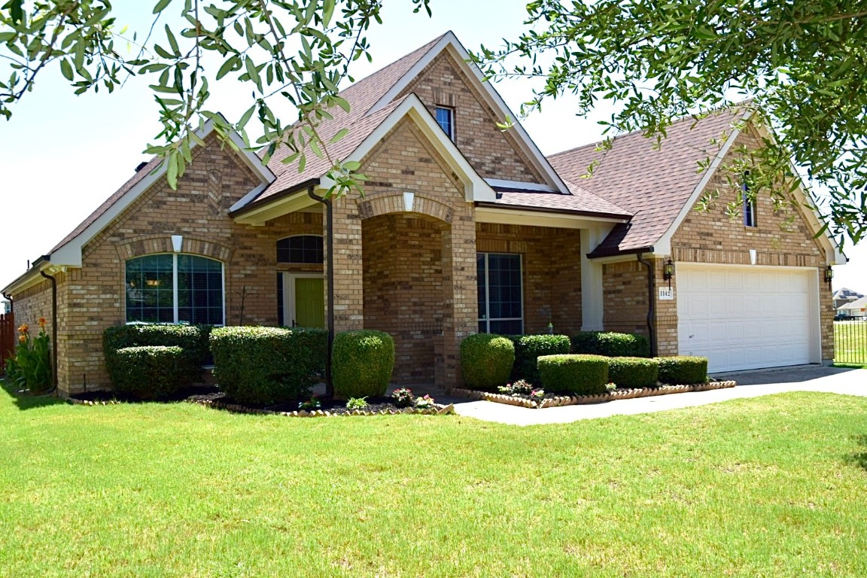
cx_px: 434
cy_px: 289
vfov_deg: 41.7
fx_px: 759
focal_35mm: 32
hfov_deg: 59.5
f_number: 8
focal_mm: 21
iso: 100
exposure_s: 1/200
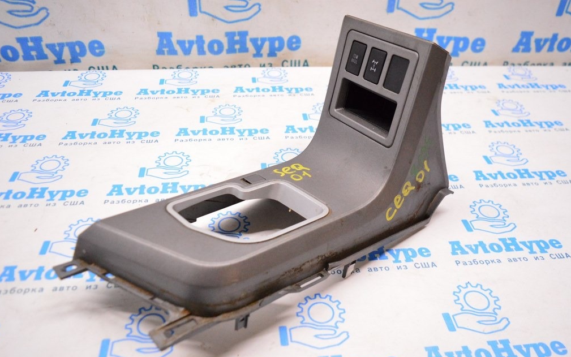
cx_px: 286
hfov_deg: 61.2
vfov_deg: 40.6
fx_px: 482
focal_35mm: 31
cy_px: 192
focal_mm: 20
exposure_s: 1/320
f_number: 3.8
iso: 3200
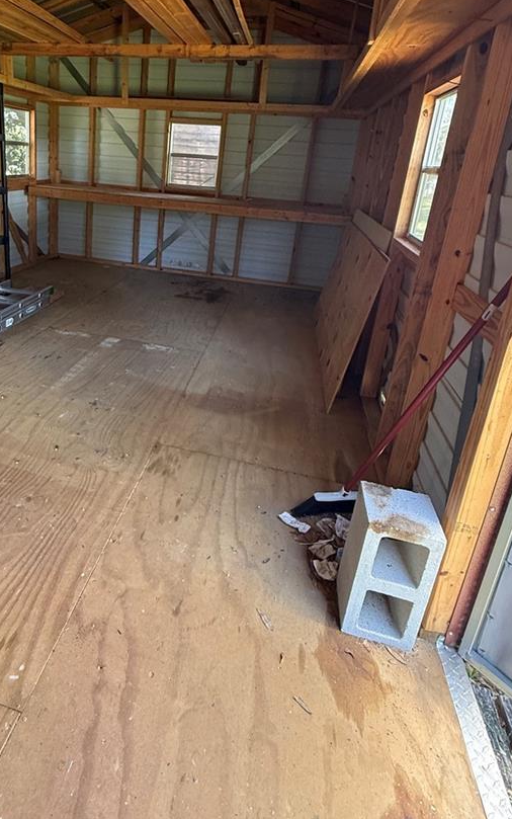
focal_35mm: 22
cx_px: 160
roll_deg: -4.0
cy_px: 311
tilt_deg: -16.3
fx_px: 491
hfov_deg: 53.7
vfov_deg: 78.3
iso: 320
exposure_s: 1/93
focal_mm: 2.22
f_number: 2.2
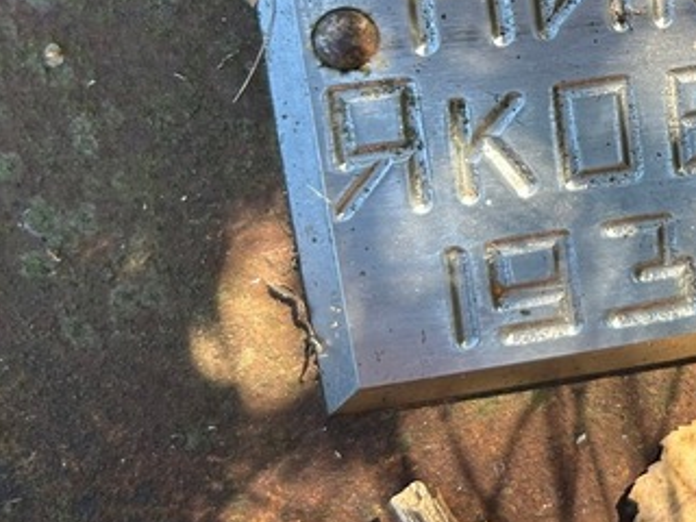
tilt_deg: -56.0
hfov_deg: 26.9
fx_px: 1307
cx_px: 798
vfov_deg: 22.0
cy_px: 41
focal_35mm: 65
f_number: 1.5
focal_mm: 5.7
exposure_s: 1/121
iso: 40
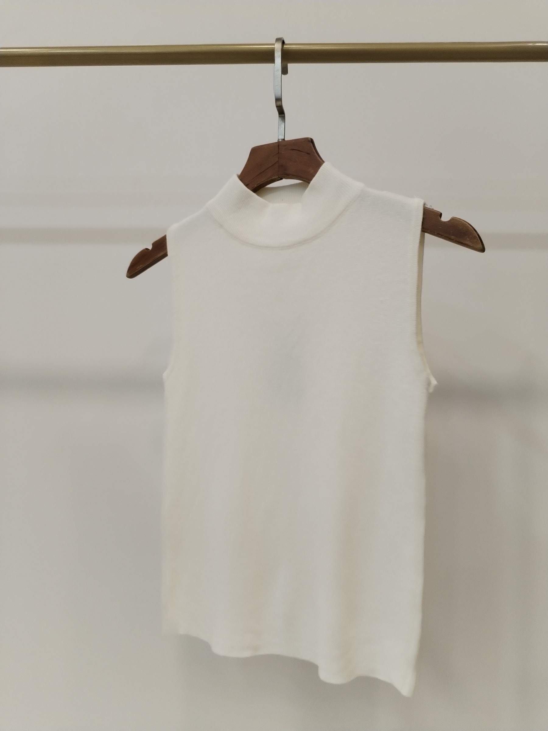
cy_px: 366
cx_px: 274
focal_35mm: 29
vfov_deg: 61.7
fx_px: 612
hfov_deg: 48.2
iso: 235
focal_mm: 4.75
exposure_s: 1/60
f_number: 1.8
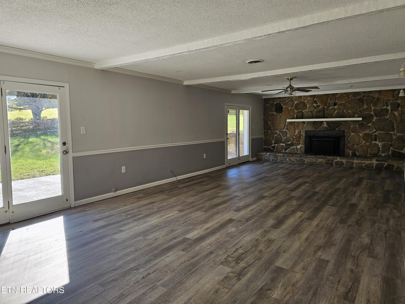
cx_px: 202
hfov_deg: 73.9
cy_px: 152
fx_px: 269
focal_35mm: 23
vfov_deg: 58.9
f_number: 1.7
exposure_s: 1/180
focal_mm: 6.3
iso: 32
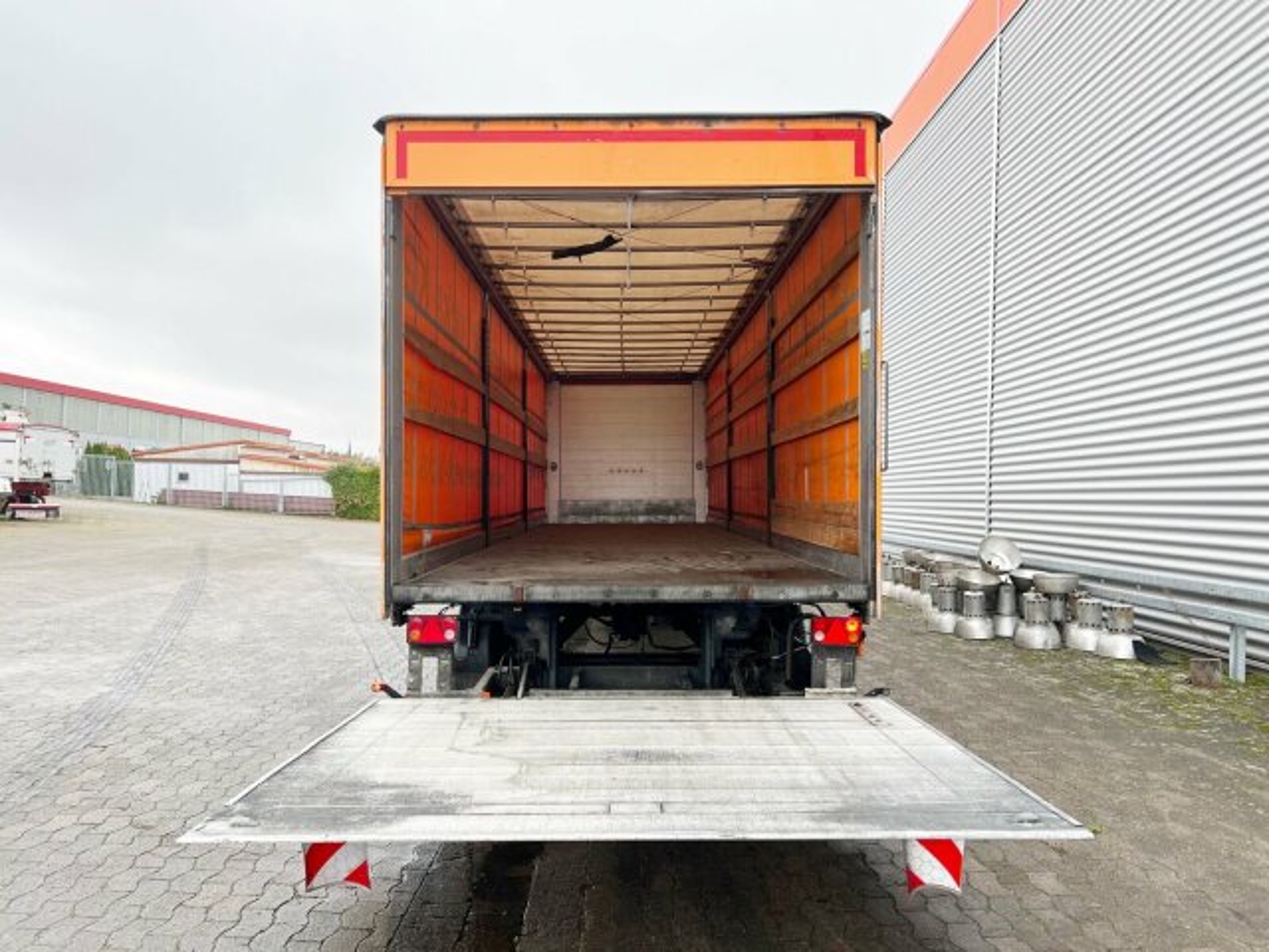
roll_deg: -1.3
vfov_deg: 53.1
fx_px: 953
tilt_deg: +0.7
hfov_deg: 67.3
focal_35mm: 26
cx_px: 634
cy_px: 476
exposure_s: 1/121
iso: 50
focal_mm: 5.7
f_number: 1.5
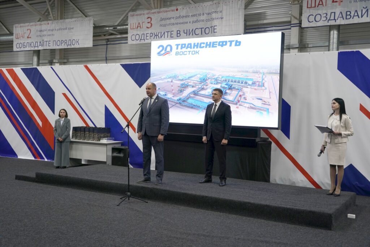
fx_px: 380
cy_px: 124
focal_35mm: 37
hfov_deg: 51.9
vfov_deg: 36.0
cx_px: 185
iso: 400
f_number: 4
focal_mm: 37
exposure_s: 1/60
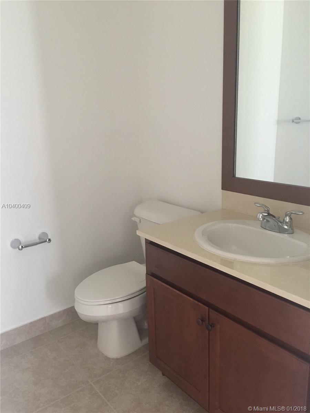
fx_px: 346
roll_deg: +1.8
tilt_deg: -14.2
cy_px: 206
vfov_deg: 61.7
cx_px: 155
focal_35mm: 29
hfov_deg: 48.2
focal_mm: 4.15
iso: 100
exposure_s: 1/10
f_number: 2.2
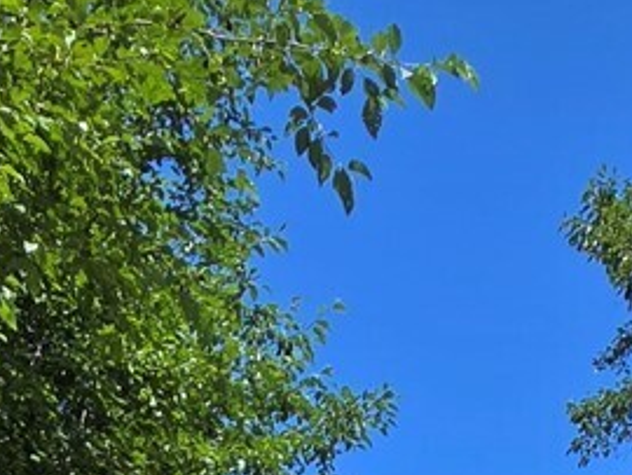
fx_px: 1407
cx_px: 419
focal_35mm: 77
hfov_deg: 25.2
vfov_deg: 11.9
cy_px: 1352
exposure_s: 1/1380
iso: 50
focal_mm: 2.2
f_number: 2.2
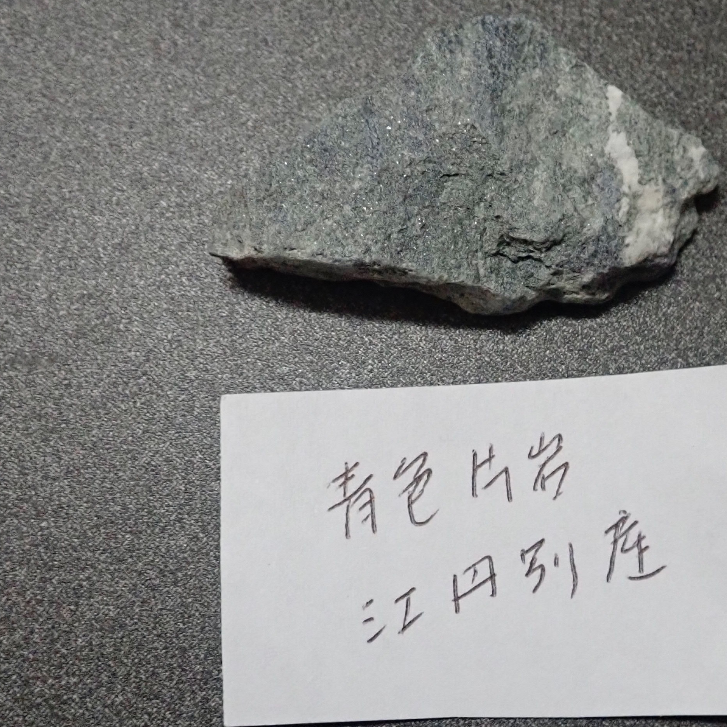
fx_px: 855
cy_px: 360
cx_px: 482
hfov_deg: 45.4
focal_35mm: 36
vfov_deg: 46.0
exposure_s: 1/40
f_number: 2.3
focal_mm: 5.5
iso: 800
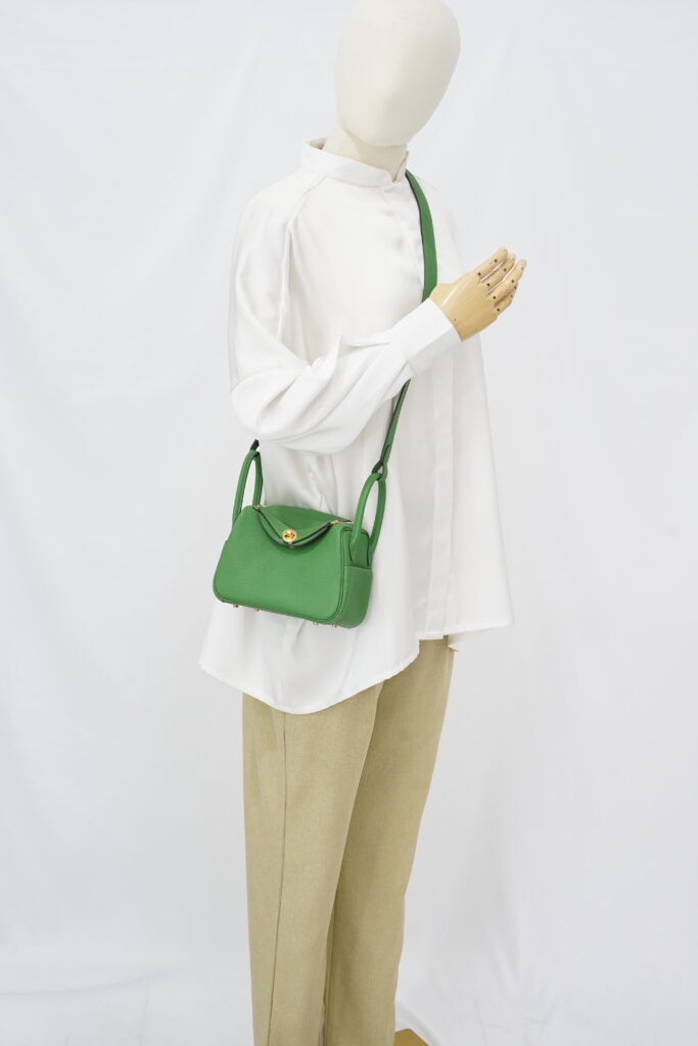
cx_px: 349
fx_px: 1454
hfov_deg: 27.0
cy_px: 523
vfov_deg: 39.6
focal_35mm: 50
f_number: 6.3
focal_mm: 50
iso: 640
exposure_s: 1/10
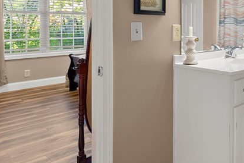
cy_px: 24
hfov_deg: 45.2
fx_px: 251
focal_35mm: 37
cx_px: 235
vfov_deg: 34.4
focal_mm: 14
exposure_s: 1/15
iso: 800
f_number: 7.1
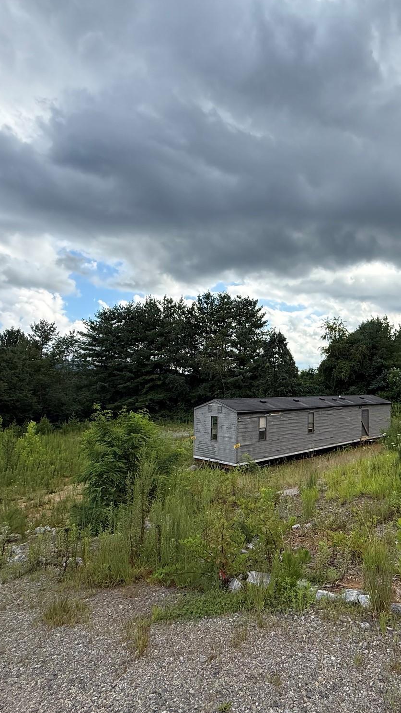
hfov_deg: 50.9
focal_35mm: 21
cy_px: 363
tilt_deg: +4.4
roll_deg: -1.1
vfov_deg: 83.8
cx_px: 311
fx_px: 397
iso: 50
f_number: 2.2
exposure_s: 1/1125
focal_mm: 2.22
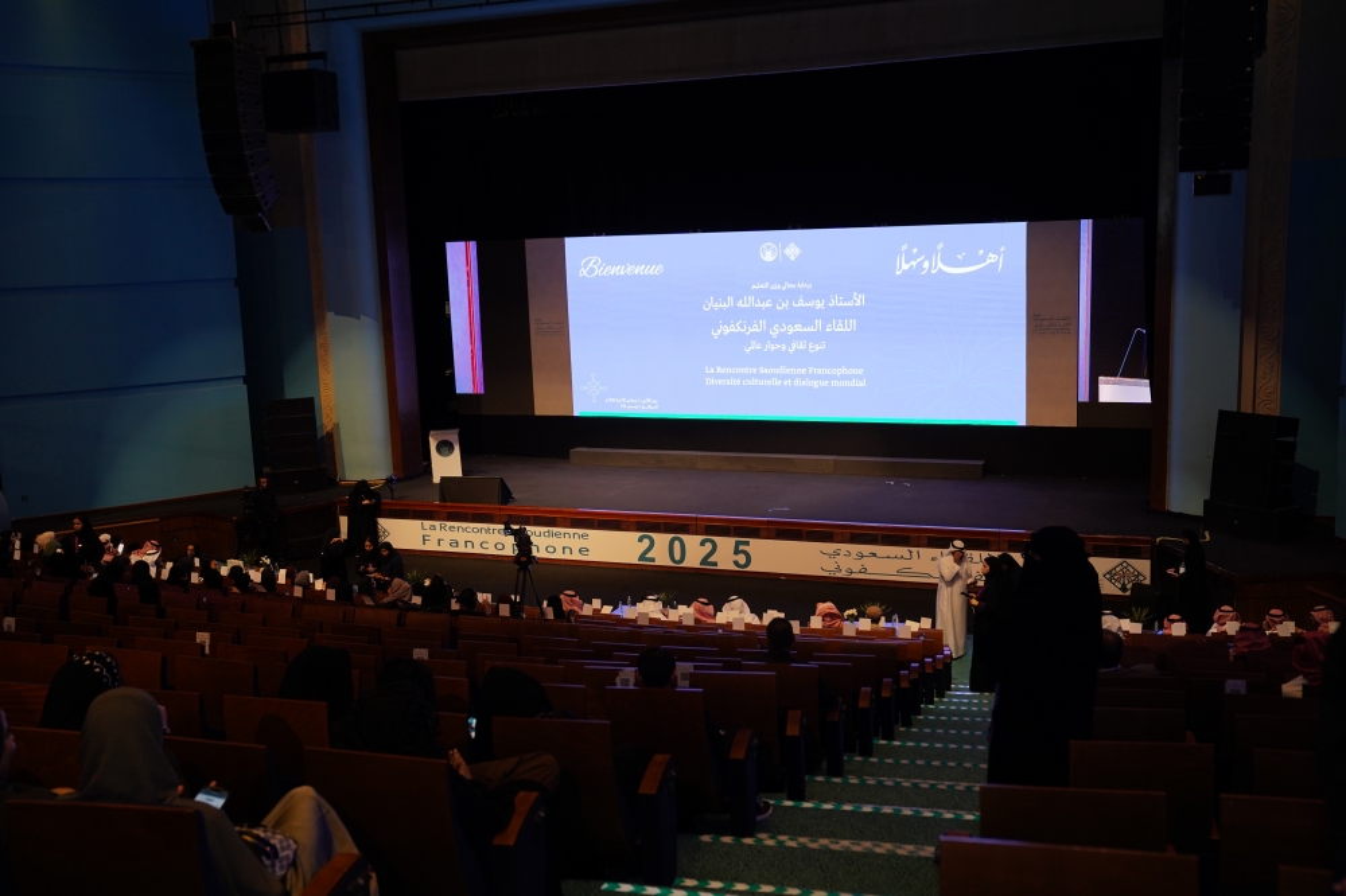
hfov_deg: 54.5
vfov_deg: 37.8
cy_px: 448
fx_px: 1308
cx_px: 673
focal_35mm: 35
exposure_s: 1/160
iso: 1000
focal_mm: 35
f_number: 4
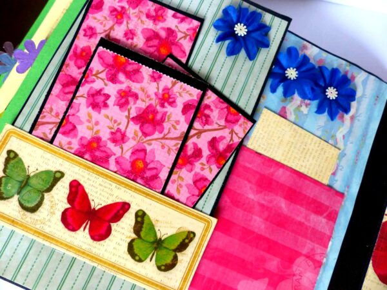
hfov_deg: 69.4
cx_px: 194
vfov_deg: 54.9
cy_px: 145
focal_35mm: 25
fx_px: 279
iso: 100
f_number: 2.8
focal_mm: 4.5
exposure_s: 1/200
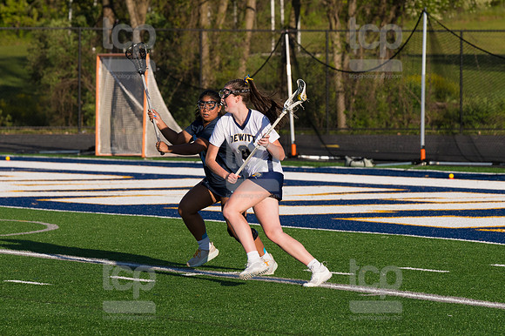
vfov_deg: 5.6
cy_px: 168
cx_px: 252
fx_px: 3463
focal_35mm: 247
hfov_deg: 8.3
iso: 250
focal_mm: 165
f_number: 5.6
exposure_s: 1/1600
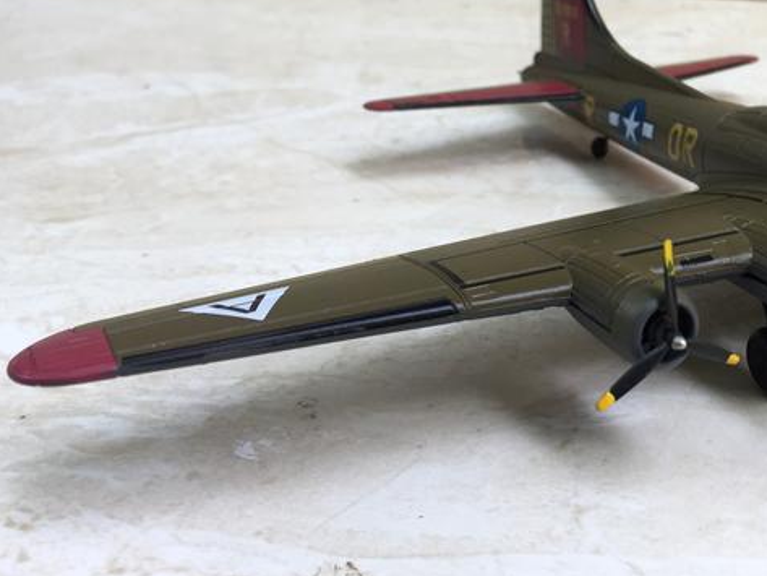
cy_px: 135
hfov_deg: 37.1
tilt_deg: -21.5
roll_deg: -0.7
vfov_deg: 29.2
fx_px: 1086
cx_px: 645
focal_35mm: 49
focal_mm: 4.15
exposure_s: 1/100
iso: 40
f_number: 2.2
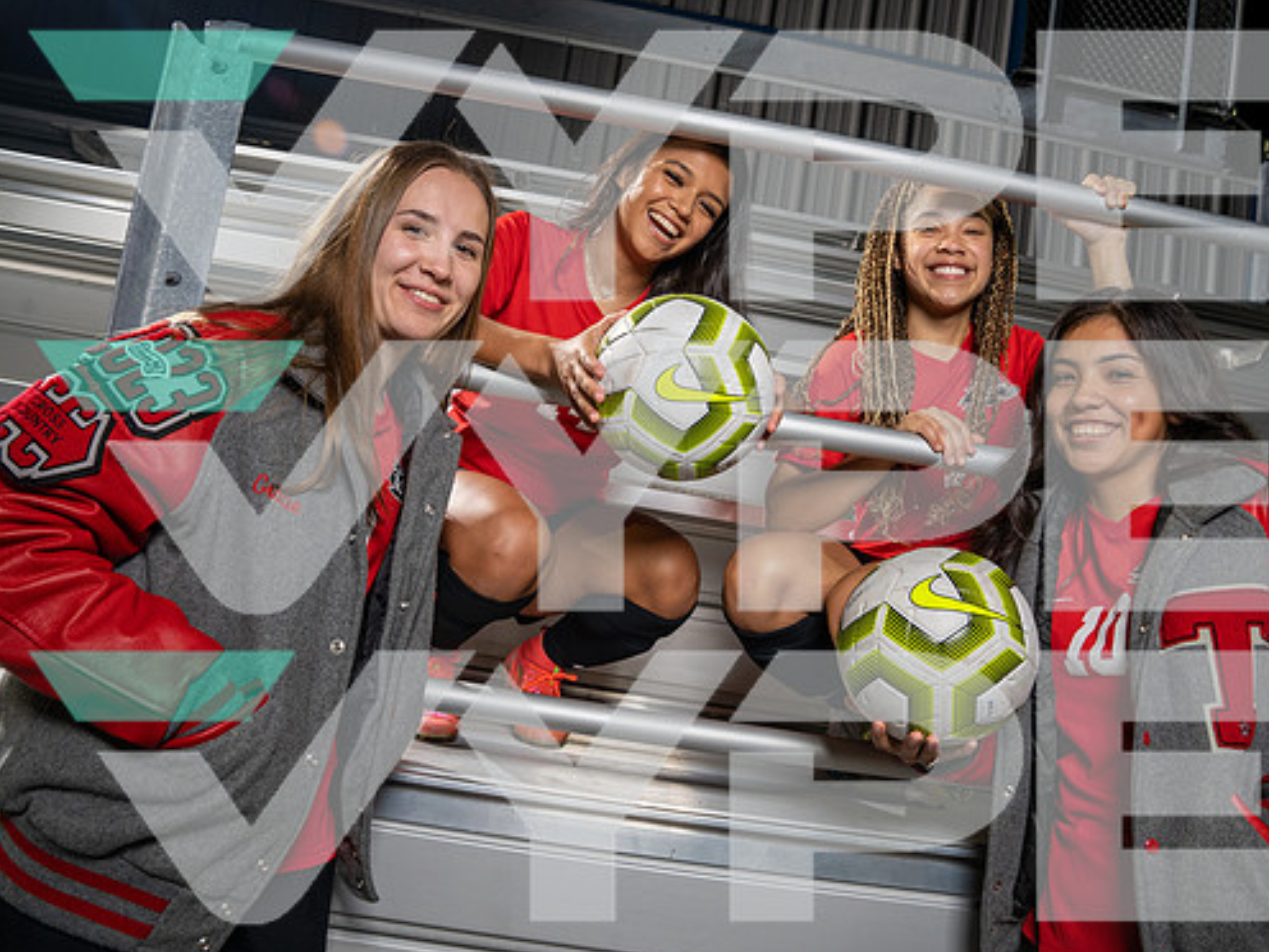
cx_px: 688
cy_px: 477
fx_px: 990
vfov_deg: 51.4
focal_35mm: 27
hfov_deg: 65.2
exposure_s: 1/250
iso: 800
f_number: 8
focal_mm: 24
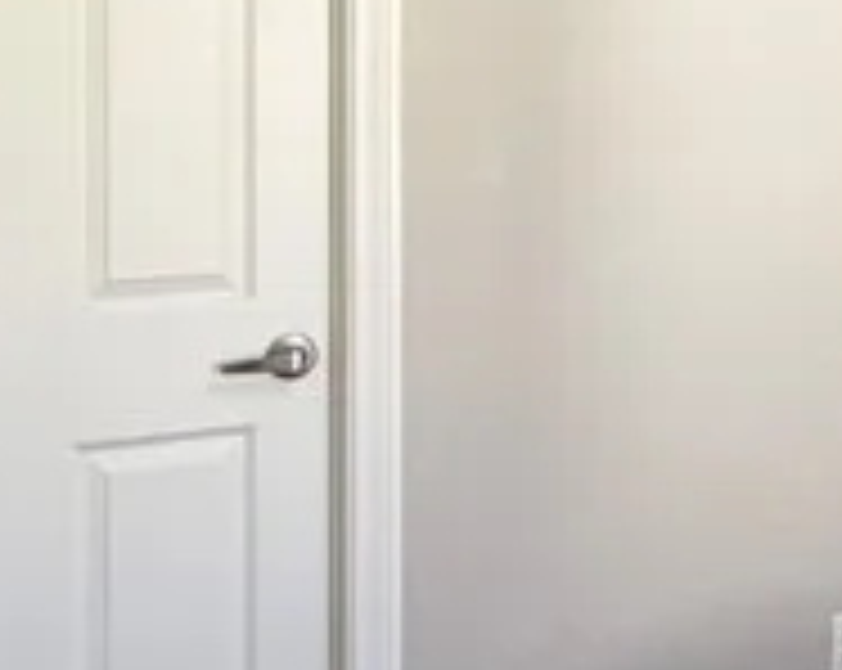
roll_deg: -0.2
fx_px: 1866
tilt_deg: +0.0
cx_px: 1342
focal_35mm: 75
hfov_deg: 20.7
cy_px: 9
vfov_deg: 19.8
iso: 250
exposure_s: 1/60
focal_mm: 2.22
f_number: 2.2
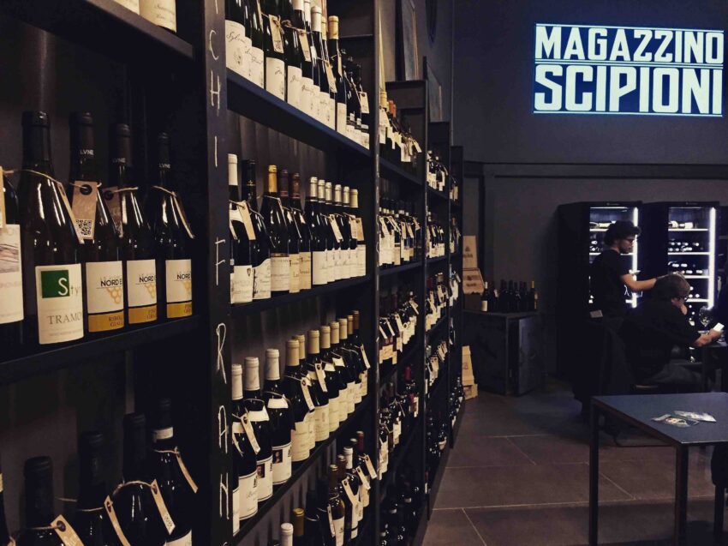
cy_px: 273
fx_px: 610
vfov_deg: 48.2
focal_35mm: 29
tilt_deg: -4.1
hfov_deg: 61.7
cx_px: 364
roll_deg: +1.1
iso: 250
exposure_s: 1/20
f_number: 2.2
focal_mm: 4.15
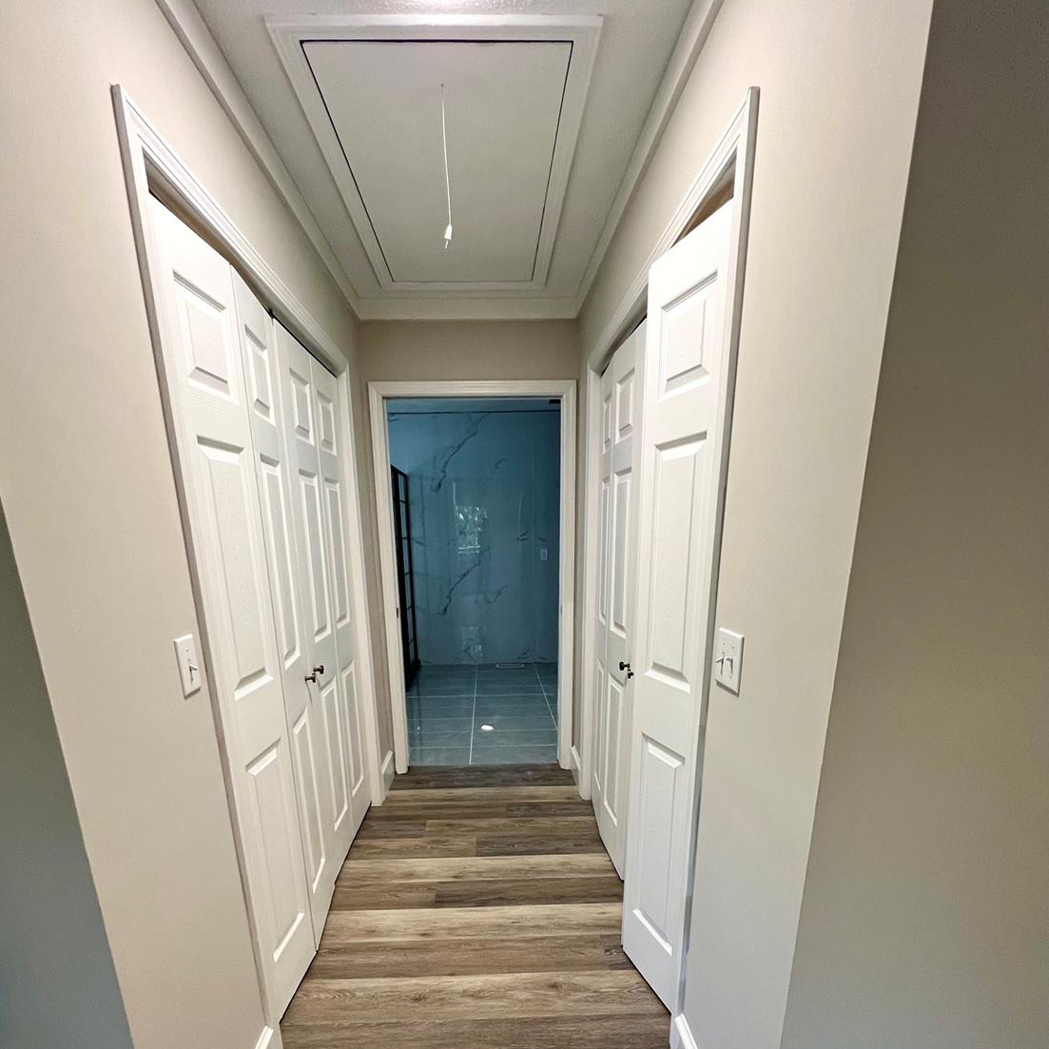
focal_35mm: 16
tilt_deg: -15.8
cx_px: 503
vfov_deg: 84.5
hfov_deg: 87.4
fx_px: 549
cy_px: 696
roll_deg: +1.5
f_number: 1.8
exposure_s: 1/120
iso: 200
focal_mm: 1.57
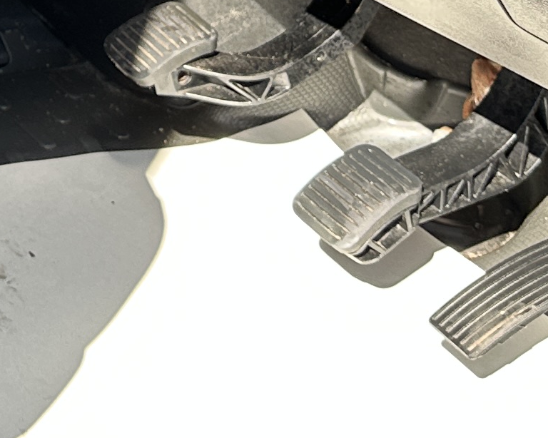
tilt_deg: -15.0
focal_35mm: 123
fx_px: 1994
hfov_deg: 14.4
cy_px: -427
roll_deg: -0.4
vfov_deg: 11.4
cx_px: -316
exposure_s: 1/516
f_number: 1.78
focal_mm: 6.86
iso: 80
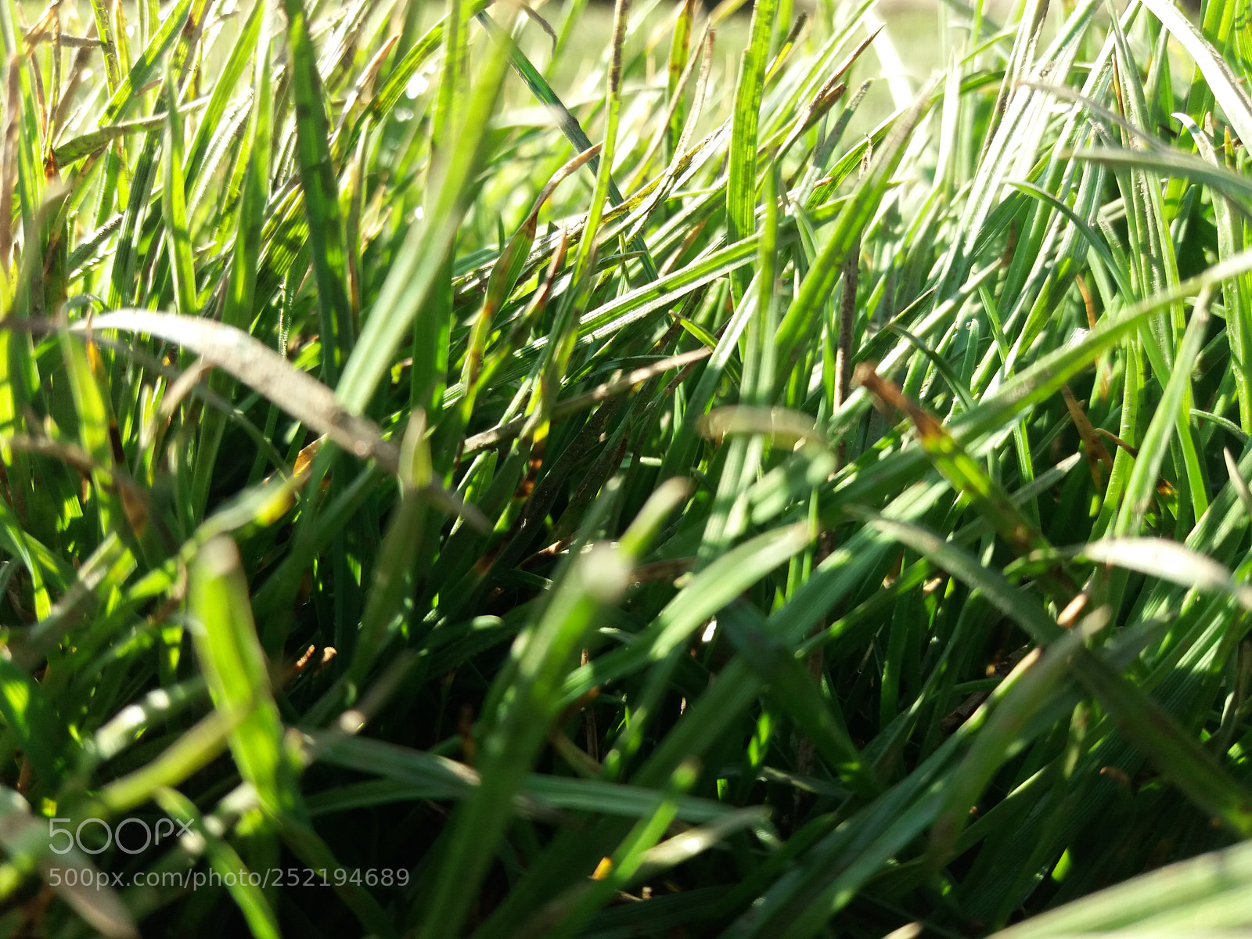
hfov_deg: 63.4
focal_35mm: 28
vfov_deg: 49.7
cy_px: 470
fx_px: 1013
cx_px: 626
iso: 64
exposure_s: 1/322
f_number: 1.9
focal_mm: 3.7
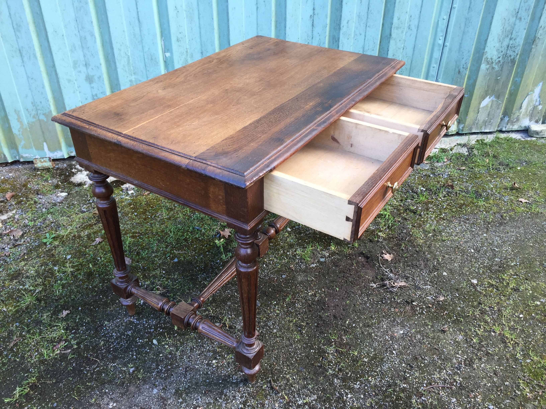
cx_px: 273
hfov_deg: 61.7
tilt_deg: -33.7
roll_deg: -0.9
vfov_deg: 48.2
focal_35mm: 29
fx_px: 457
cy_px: 204
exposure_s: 1/100
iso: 50
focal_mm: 4.15
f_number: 2.2
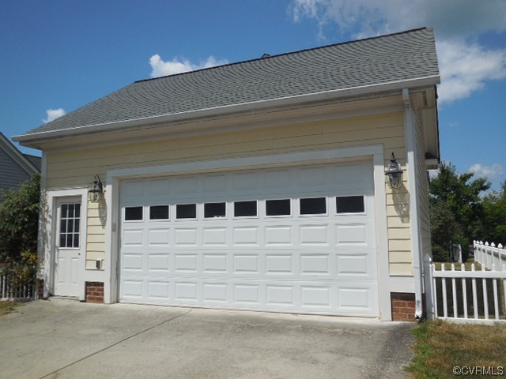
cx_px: 253
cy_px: 190
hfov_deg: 60.0
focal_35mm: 30
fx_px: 439
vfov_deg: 46.8
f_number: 6.5
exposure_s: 1/800
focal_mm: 5.3
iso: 125
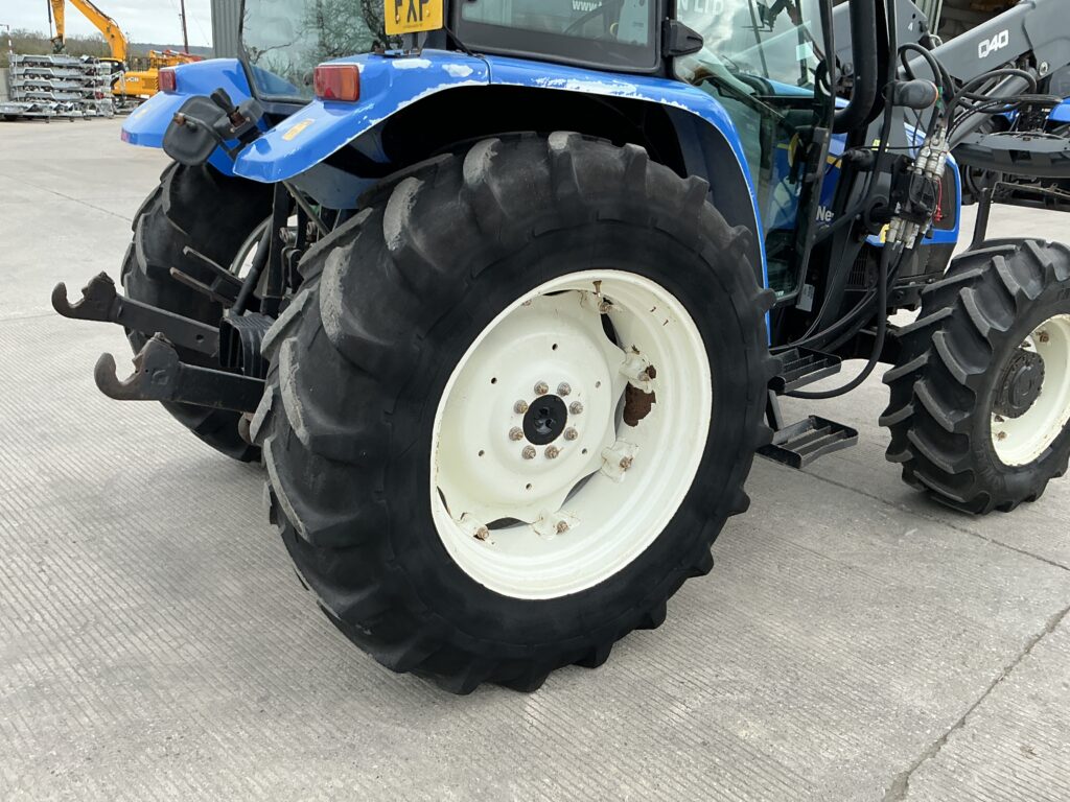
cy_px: 401
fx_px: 865
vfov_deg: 49.7
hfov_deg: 63.4
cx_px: 535
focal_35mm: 28
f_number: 1.8
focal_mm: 3
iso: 25
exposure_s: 1/461
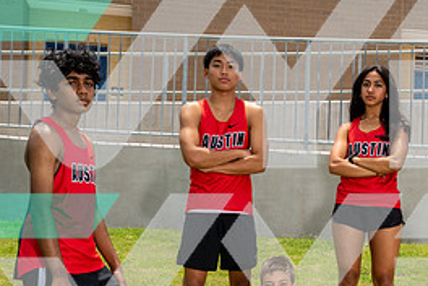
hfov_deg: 25.1
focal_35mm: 79
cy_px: 280
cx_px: 363
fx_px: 939
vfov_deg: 16.9
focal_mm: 36
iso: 100
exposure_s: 1/250
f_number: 7.1
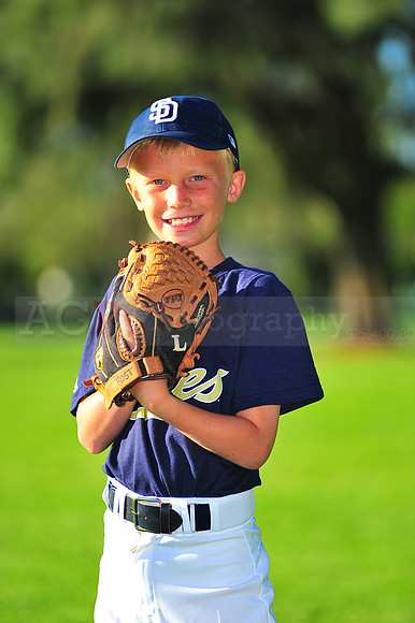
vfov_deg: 11.4
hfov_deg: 7.6
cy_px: 312
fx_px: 3116
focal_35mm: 180
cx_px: 208
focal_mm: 180
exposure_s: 1/1600
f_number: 3.5
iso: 200
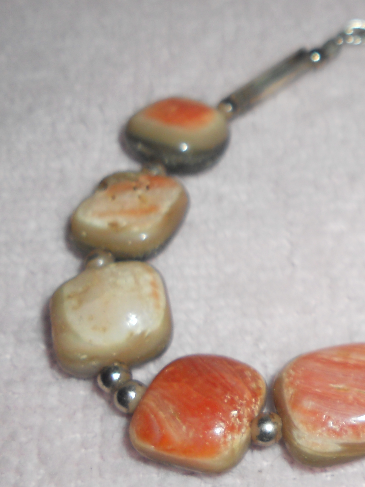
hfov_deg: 19.5
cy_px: 173
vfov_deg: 28.4
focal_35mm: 68
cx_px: 505
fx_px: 956
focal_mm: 5.8
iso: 80
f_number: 8.8
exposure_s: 1/25
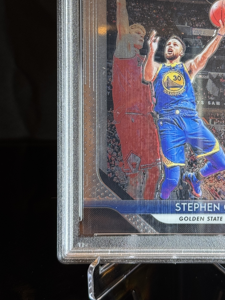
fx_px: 693
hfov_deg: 18.3
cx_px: 172
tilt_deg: -22.1
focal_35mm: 80
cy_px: 88
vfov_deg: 24.2
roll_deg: -1.1
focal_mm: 6.76
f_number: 1.78
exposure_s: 1/50
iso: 50
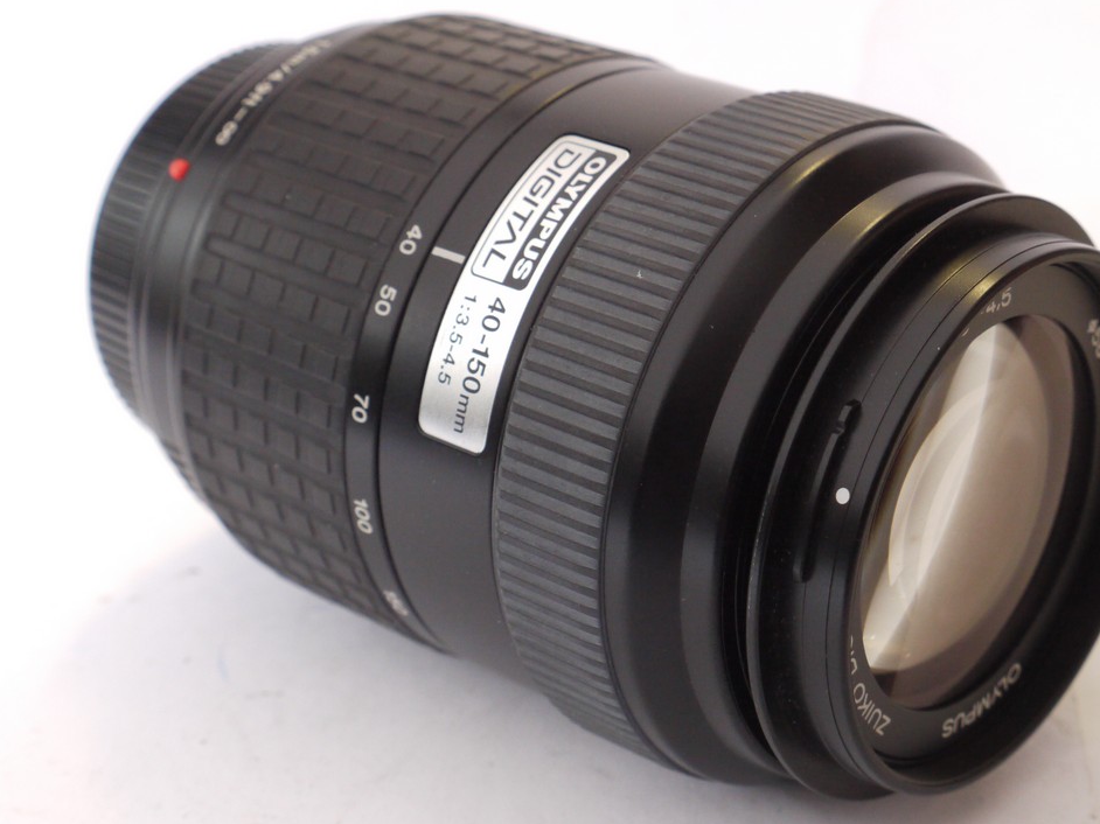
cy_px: 438
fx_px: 2510
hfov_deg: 24.7
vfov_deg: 18.7
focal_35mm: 79
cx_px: 661
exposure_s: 1/60
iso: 800
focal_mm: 31
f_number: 7.1
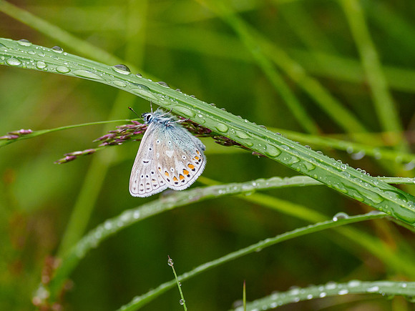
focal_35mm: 990
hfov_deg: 2.0
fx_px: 11867
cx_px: 162
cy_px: 123
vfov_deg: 1.5
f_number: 4.5
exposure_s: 1/1250
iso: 640
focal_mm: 300
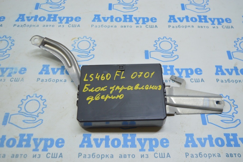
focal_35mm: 38
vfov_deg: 35.4
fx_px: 253
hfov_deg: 51.3
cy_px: 81
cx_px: 122
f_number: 4
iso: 400
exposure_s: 1/80
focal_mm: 25
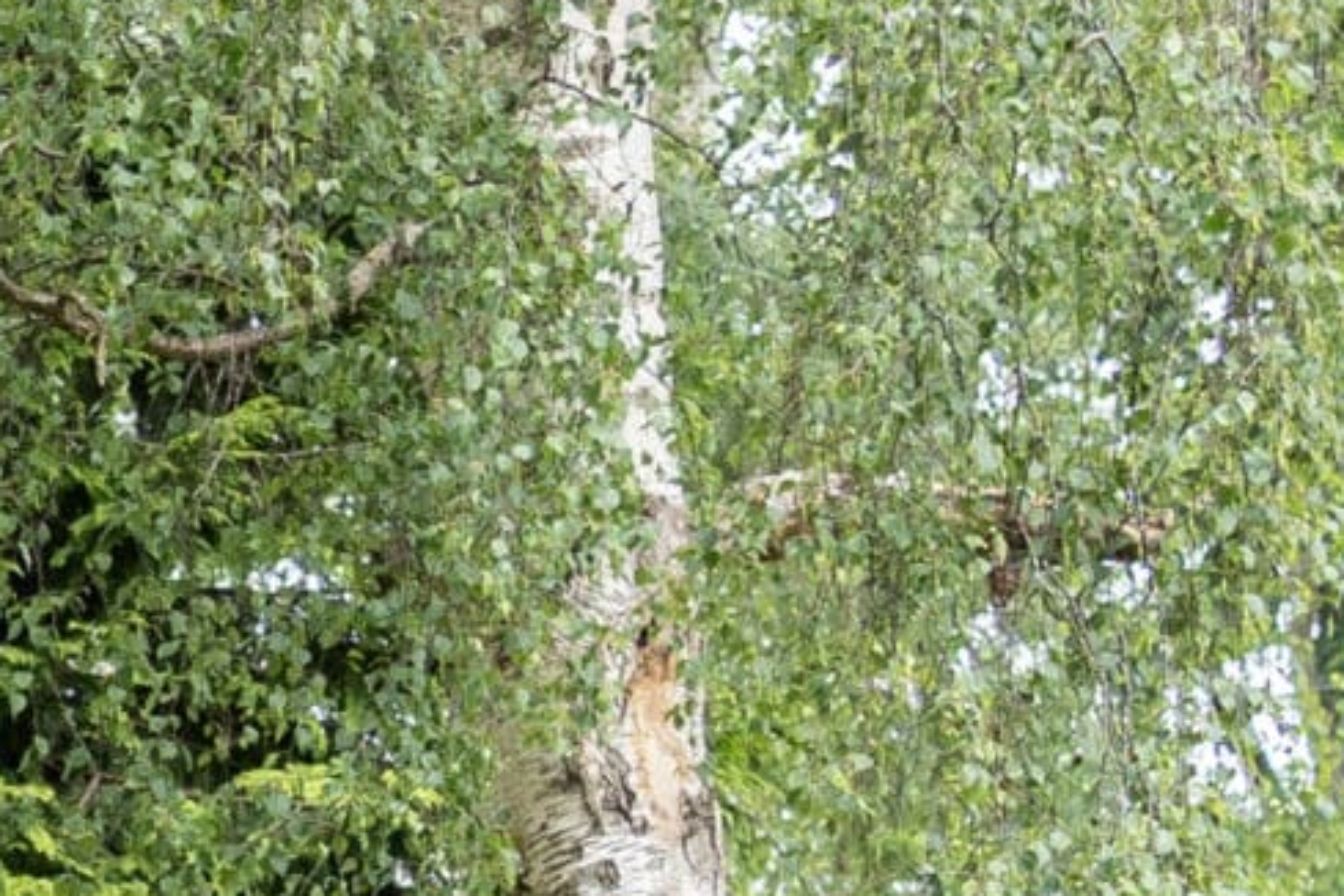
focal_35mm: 206
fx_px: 7690
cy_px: 1982
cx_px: -2534
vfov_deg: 6.4
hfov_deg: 8.5
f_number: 3.2
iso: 400
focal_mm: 35
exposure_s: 1/640
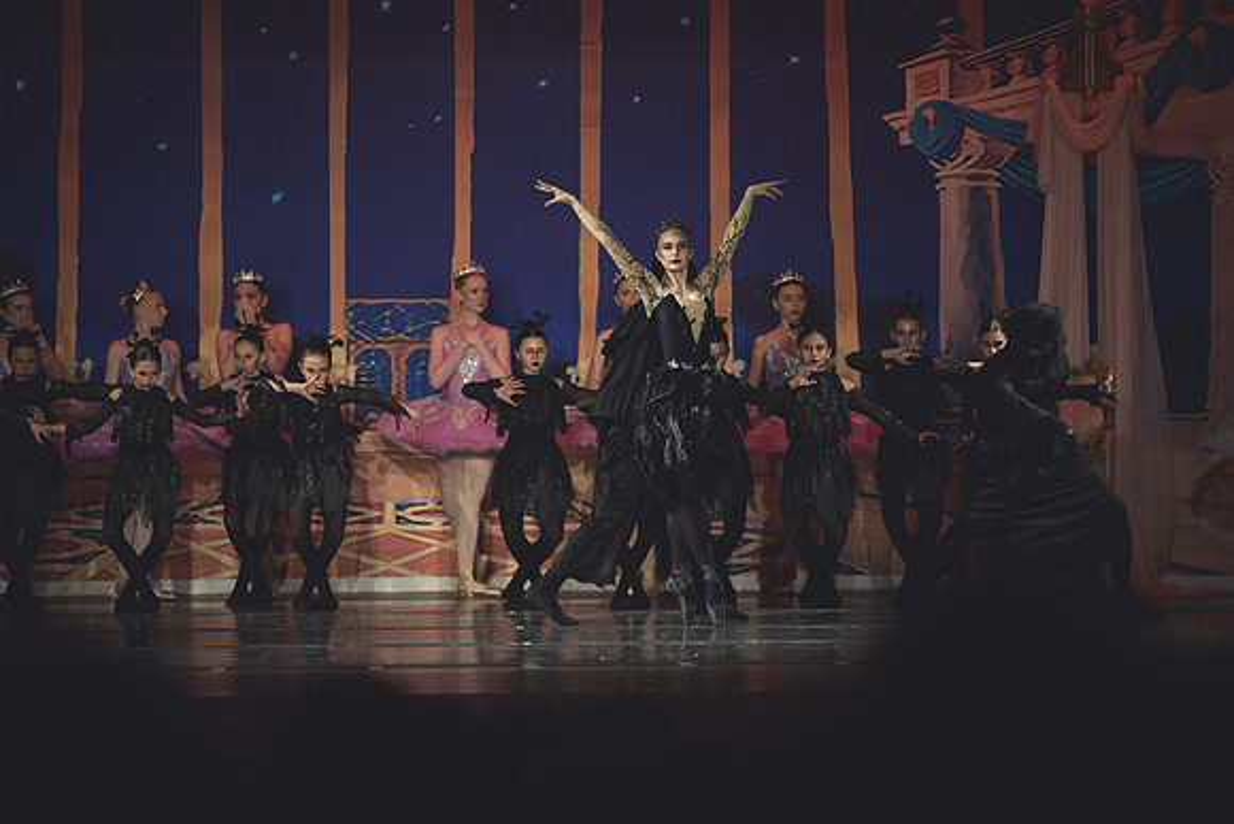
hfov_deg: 10.5
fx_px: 6685
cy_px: 412
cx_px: 617
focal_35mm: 195
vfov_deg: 7.0
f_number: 2.8
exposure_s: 1/320
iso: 1400
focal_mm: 195
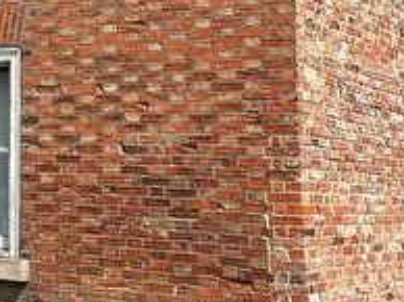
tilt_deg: +12.5
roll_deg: -0.9
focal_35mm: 94
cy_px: -36
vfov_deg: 15.3
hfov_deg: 19.9
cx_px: -46
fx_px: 1096
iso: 32
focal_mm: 4.2
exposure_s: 1/3509
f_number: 1.6
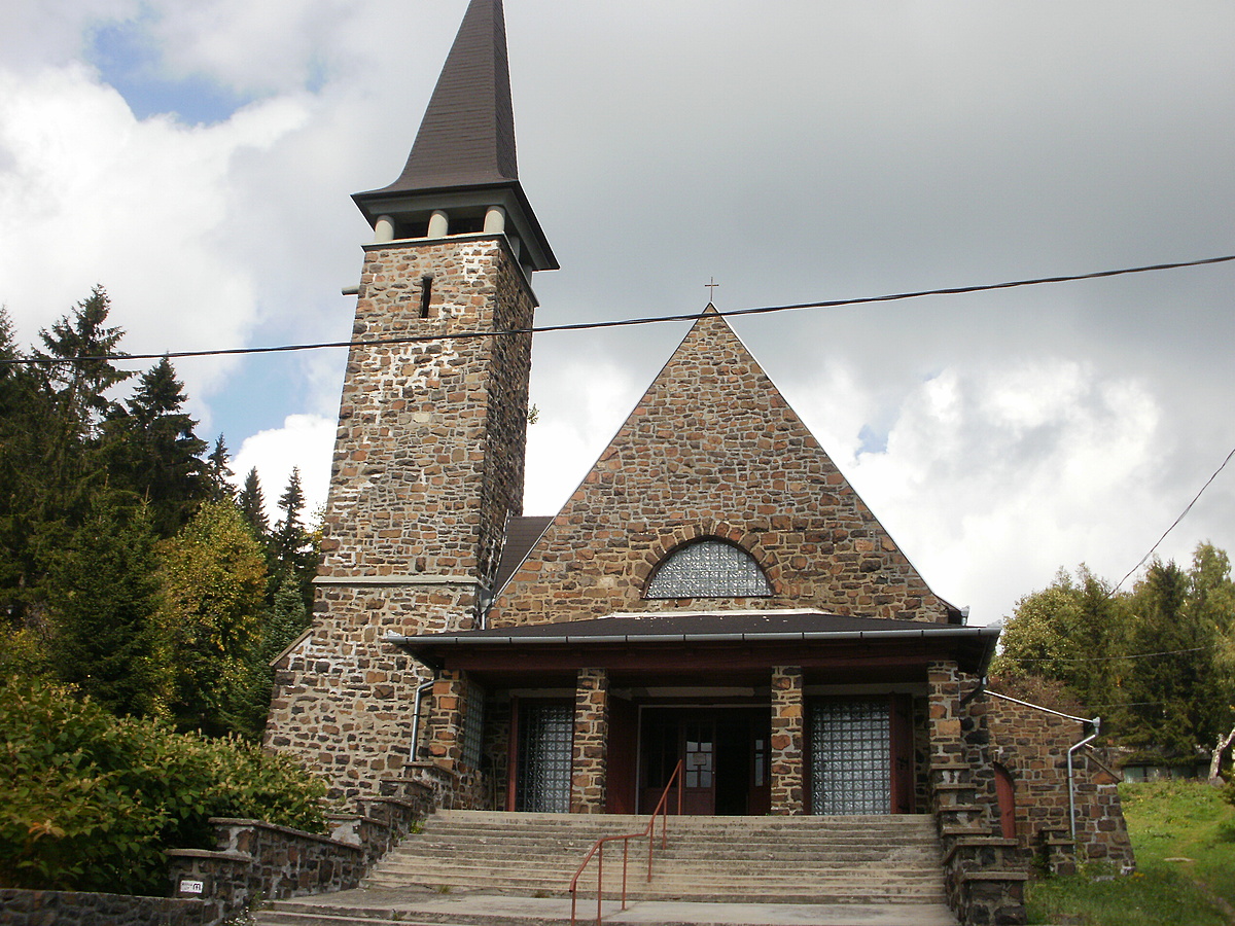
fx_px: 1284
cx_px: 618
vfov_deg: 39.7
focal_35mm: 36
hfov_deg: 51.4
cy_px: 463
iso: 100
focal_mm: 6.3
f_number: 5.6
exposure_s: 1/400
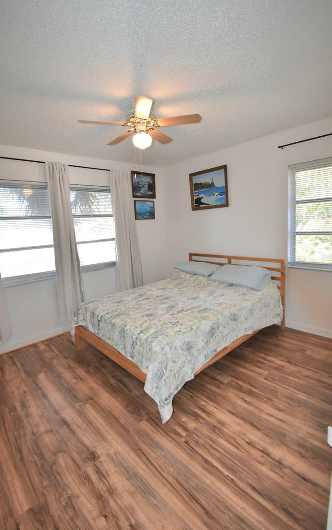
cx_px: 168
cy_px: 256
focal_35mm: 16
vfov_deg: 97.8
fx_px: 232
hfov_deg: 71.3
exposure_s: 1/100
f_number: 5.6
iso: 800
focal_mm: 10
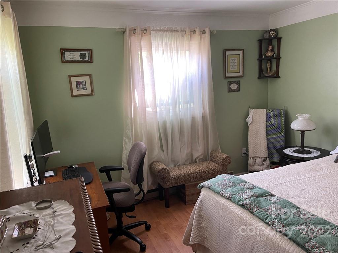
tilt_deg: -9.0
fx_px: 254
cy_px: 126
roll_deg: +3.0
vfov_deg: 53.1
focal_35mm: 26
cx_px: 169
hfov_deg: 67.3
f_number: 1.6
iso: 200
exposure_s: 1/60
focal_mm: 5.1
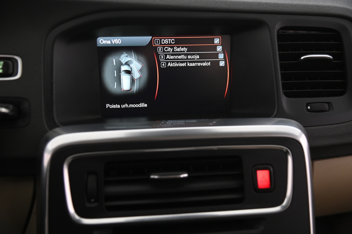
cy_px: 117
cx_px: 176
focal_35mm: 48
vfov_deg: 28.0
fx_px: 469
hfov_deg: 41.1
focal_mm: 48
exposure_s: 1/25
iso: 2000
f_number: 4
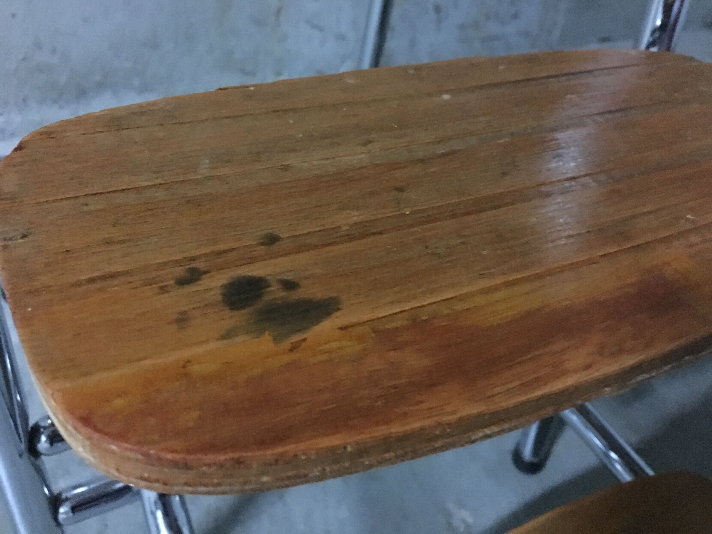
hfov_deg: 61.7
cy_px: 267
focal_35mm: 29
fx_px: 596
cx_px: 356
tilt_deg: -39.7
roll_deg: -6.8
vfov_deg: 48.2
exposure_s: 1/4
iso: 160
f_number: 2.2
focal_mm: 4.15
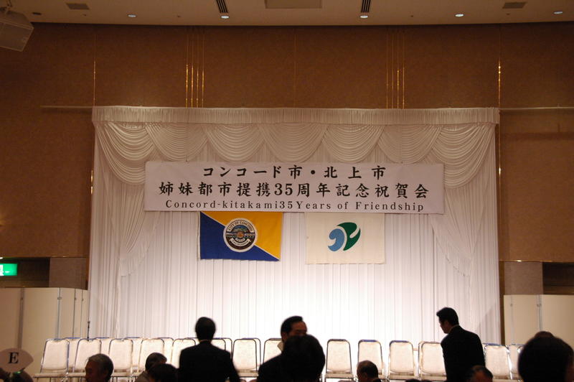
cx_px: 287
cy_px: 191
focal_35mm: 66
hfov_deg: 30.5
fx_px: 1051
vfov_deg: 20.6
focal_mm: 44
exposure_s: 1/40
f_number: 6.3
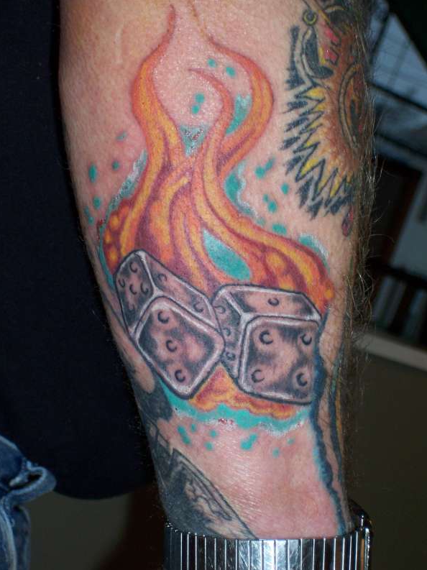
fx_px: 1794
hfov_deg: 13.6
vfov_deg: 18.1
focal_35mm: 109
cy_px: 286
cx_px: 212
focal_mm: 18.6
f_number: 4.8
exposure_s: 1/125
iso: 125
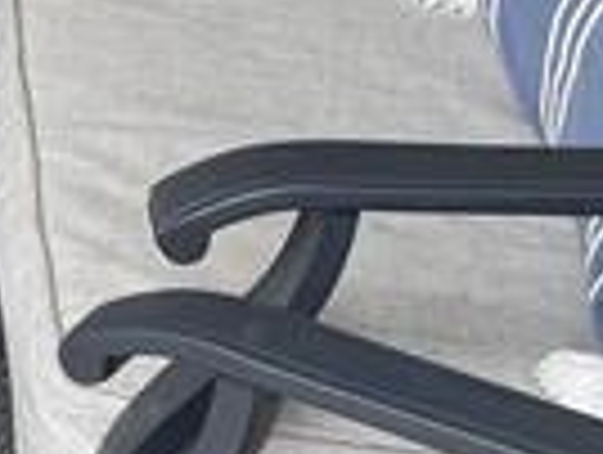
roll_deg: +1.4
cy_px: -485
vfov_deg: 7.8
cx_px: -468
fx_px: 3194
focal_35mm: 183
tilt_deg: -15.7
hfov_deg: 10.2
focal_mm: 6.76
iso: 50
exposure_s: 1/127
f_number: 1.78
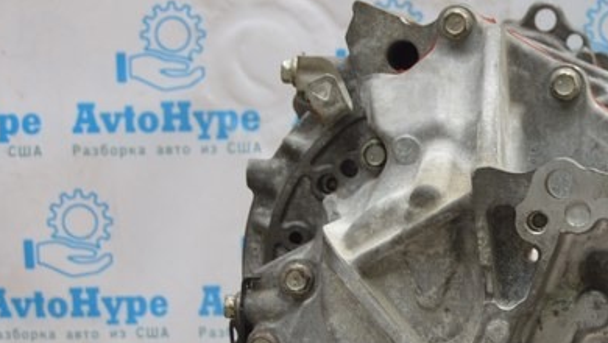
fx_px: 2259
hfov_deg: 14.9
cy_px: 430
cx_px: 709
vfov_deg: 8.6
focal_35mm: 140
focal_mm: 34
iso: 360
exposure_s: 1/125
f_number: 5.6
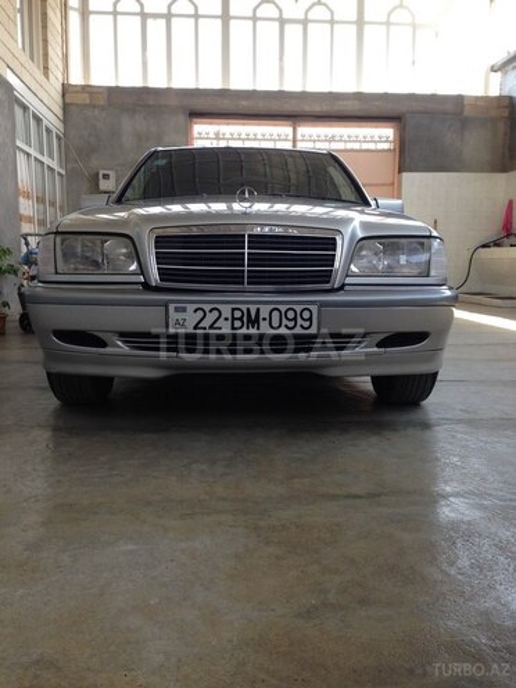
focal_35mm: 33
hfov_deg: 42.9
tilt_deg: -5.3
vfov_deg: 55.4
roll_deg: -0.8
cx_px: 258
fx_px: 656
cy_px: 344
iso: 50
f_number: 2.4
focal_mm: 4.12
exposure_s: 1/135
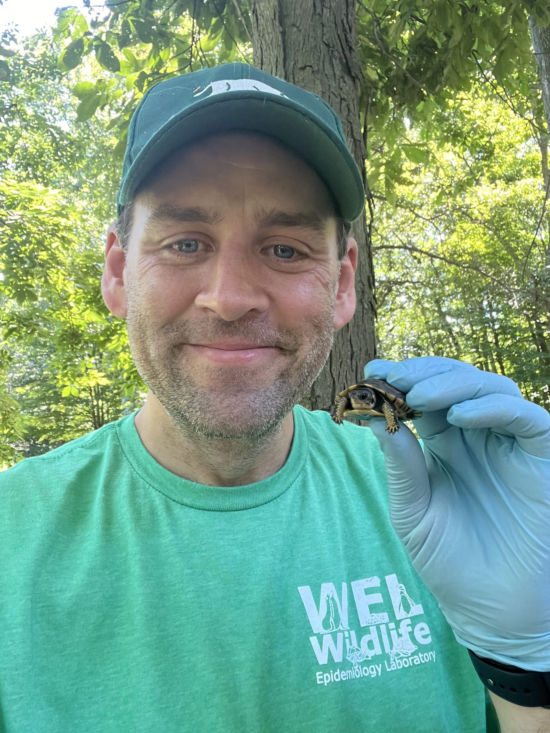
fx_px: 636
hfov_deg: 46.8
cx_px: 275
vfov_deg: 60.0
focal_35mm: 30
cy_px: 366
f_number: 2.2
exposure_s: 1/60
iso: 160
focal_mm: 2.71
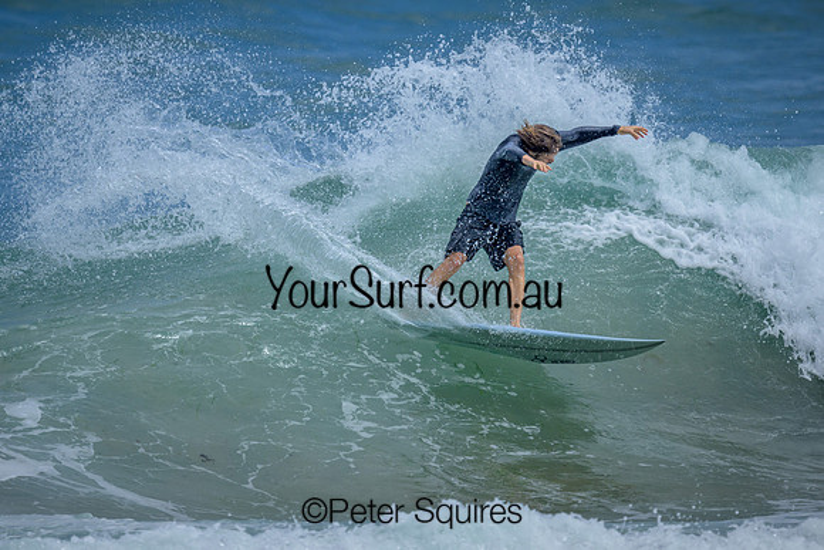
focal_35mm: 1095
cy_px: 222
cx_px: 377
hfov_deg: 1.9
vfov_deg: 1.3
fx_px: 25076
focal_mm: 800
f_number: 6.3
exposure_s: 1/2500
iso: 320
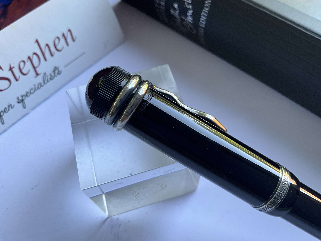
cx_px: 160
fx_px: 269
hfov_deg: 61.7
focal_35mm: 29
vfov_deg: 48.2
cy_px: 120
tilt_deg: -60.7
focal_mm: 3
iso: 64
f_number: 1.8
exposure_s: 1/122
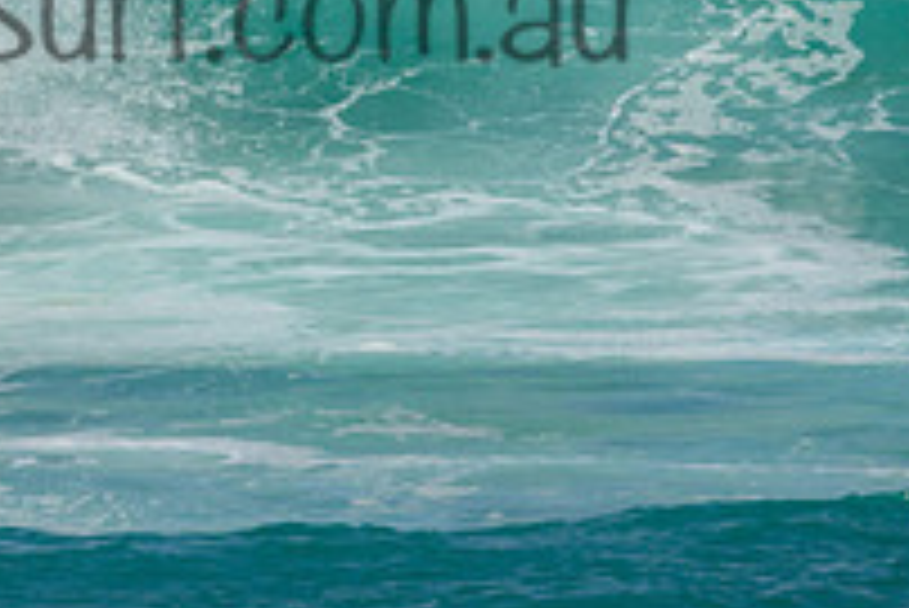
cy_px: -43
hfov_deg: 0.9
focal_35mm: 2301
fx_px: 58140
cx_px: 153
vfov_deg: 0.6
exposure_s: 1/2000
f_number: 11
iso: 560
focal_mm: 800
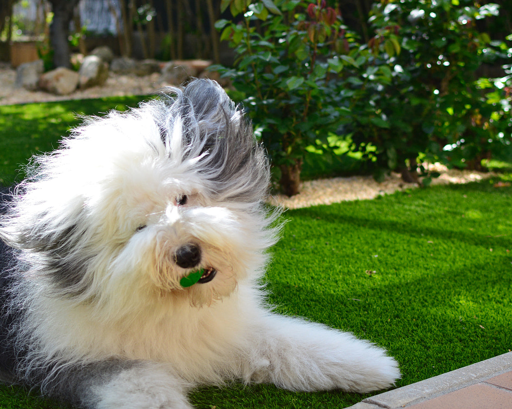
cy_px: 197
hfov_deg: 25.4
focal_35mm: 75
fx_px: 1132
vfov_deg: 20.5
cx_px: 210
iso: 320
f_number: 3.2
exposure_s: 1/2000
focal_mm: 35
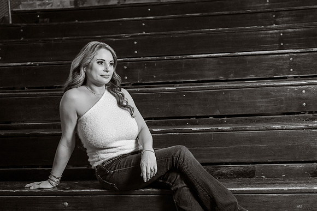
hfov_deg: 40.3
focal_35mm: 49
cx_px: 158
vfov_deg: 27.5
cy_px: 106
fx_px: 432
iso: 800
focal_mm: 49
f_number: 4
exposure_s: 1/60
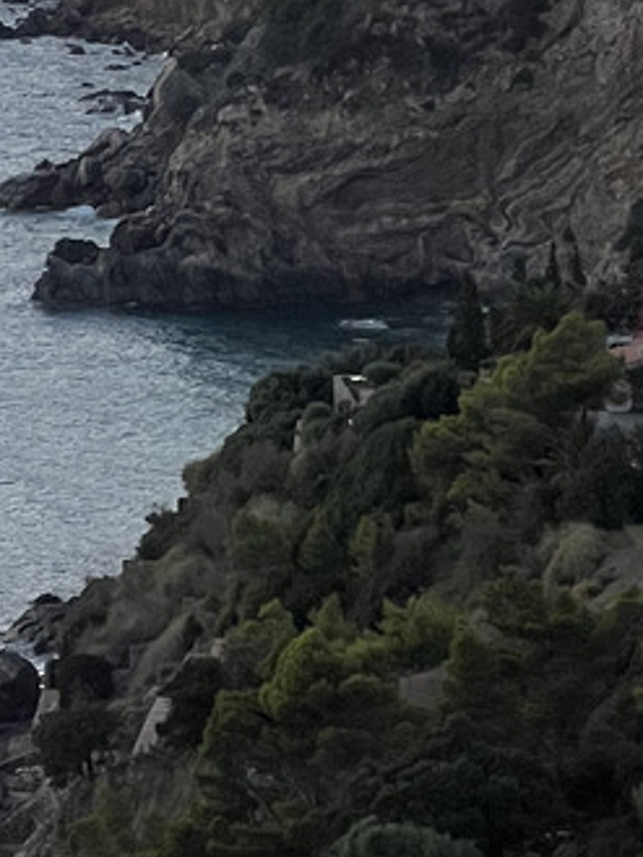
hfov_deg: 5.2
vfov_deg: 7.0
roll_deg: +1.6
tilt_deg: -3.7
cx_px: -521
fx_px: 6955
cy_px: -180
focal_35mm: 281
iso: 40
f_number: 2.8
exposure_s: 1/122
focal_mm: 9
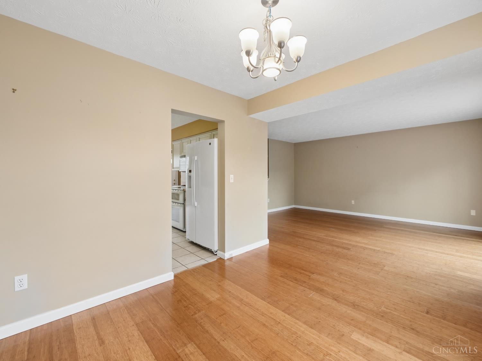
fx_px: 195
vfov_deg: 85.7
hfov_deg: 102.1
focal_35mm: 14
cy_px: 180
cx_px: 241
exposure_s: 1/20
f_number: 7.1
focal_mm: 7
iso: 640
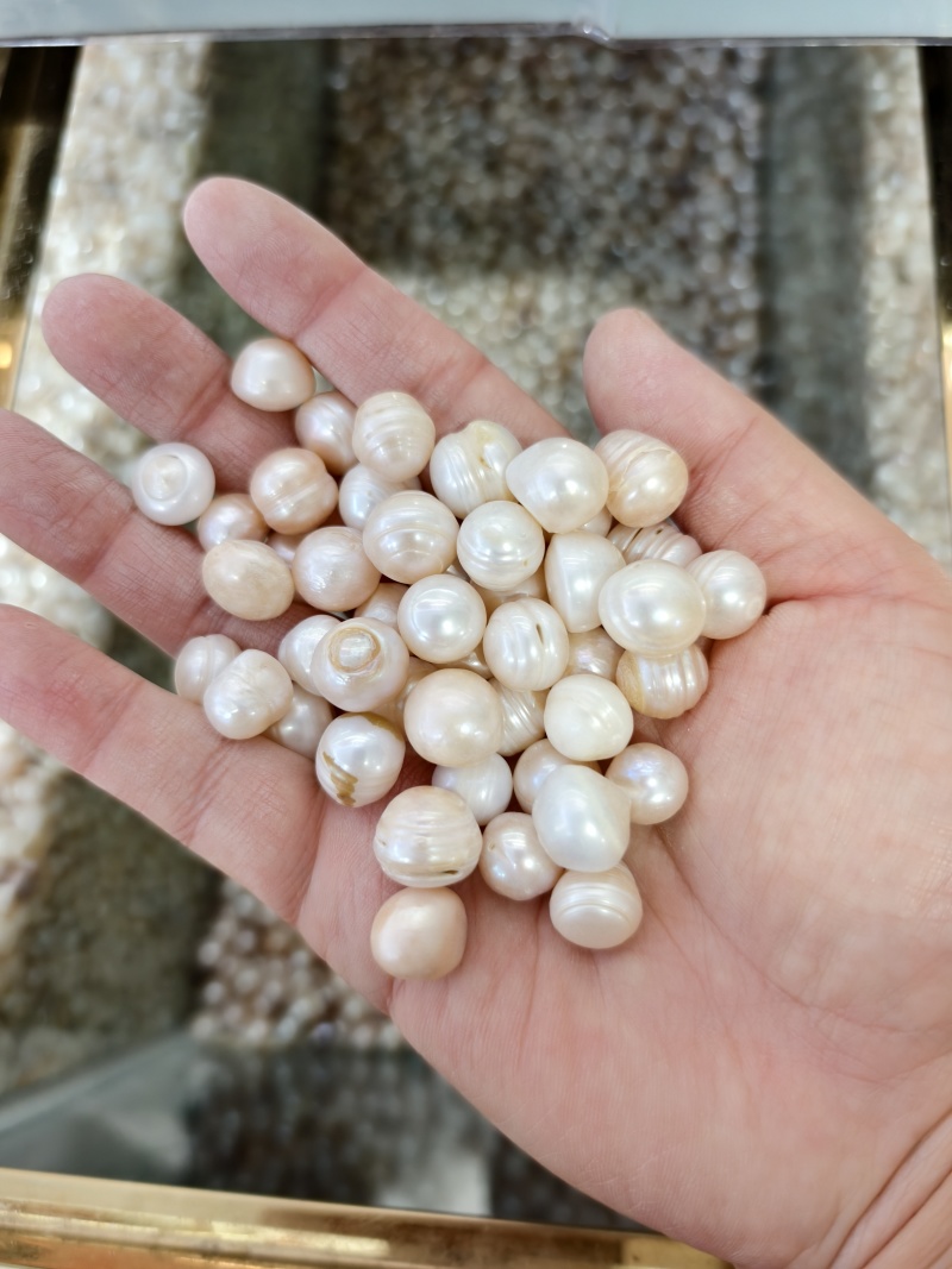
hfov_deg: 58.9
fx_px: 844
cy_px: 634
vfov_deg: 73.9
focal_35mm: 23
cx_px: 476
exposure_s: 1/100
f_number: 1.57
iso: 194
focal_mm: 5.6
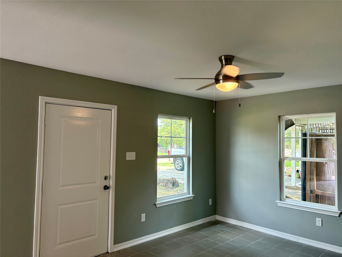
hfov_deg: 67.3
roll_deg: +0.0
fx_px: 257
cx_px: 171
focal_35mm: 26
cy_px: 128
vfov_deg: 53.1
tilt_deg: +3.3
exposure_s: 1/130
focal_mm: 5.96
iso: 125
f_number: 1.6
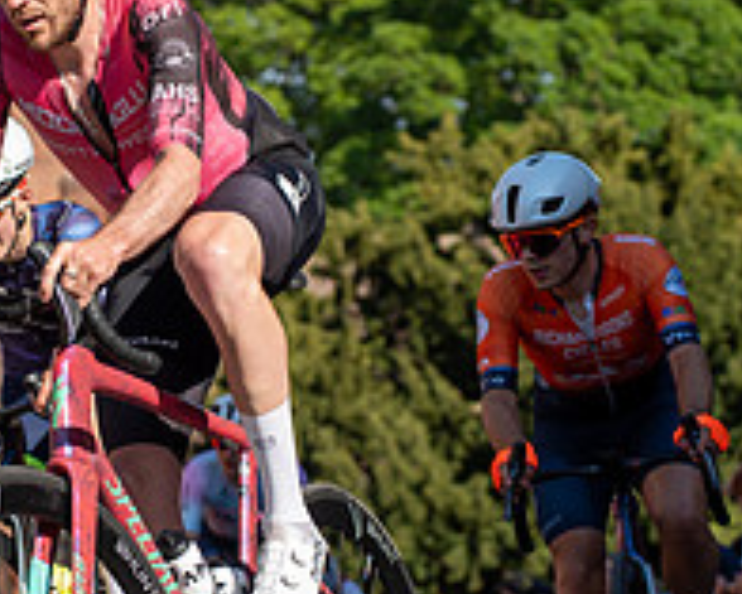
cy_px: 350
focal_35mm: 203
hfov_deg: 9.5
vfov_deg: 7.6
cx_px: 163
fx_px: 4460
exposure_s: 1/1000
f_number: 3.5
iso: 100
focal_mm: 73
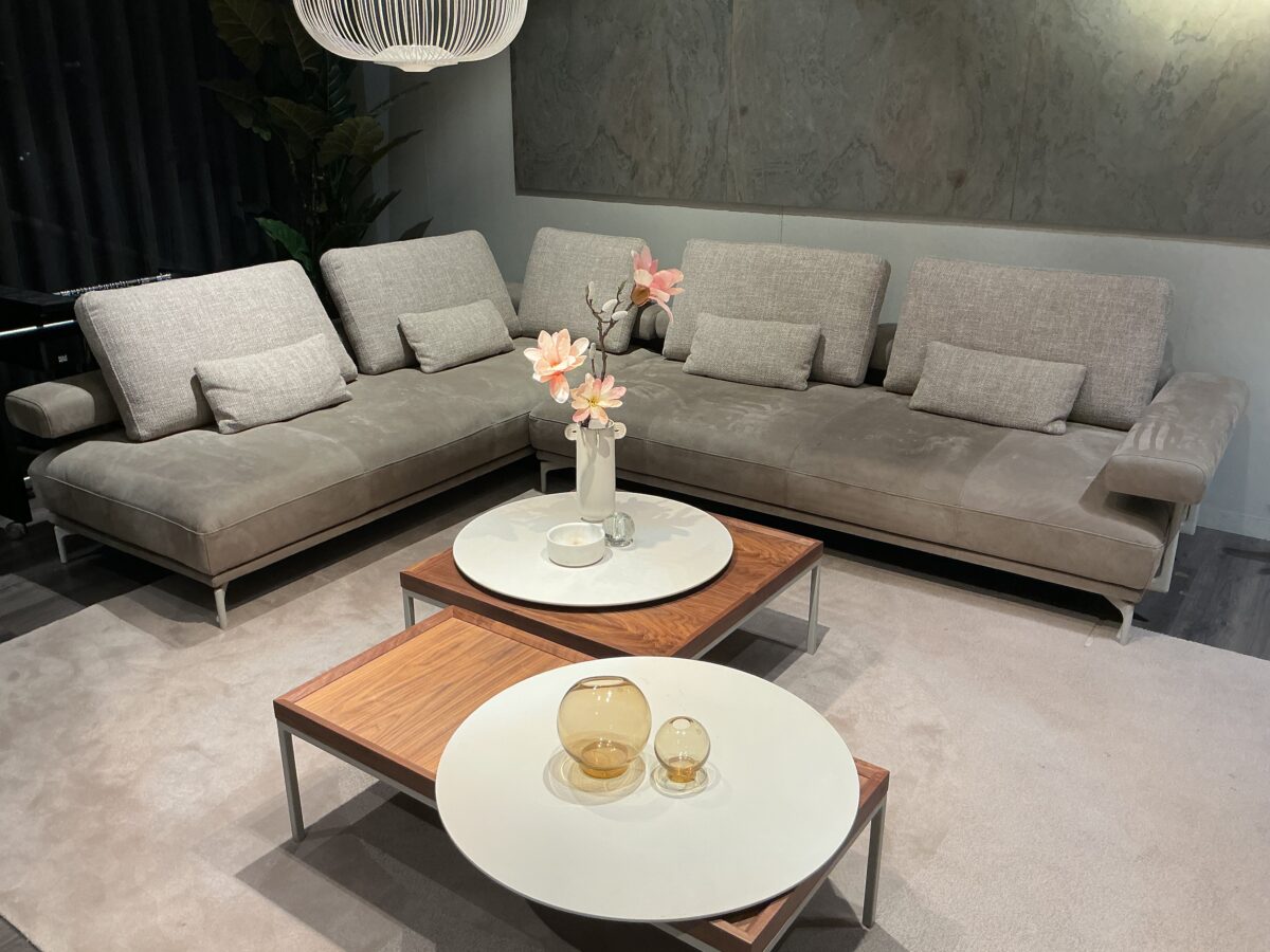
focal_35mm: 29
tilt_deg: -21.9
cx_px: 635
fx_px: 1064
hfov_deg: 61.7
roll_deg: -0.6
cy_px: 476
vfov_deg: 48.2
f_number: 1.8
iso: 64
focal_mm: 3
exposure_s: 1/120
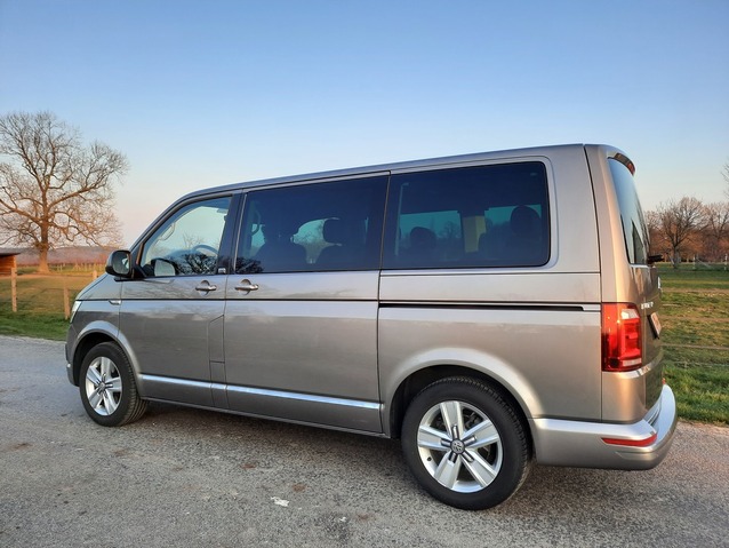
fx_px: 527
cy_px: 274
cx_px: 364
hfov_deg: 69.4
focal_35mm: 25
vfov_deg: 54.9
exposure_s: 1/205
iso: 32
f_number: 2
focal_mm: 4.6
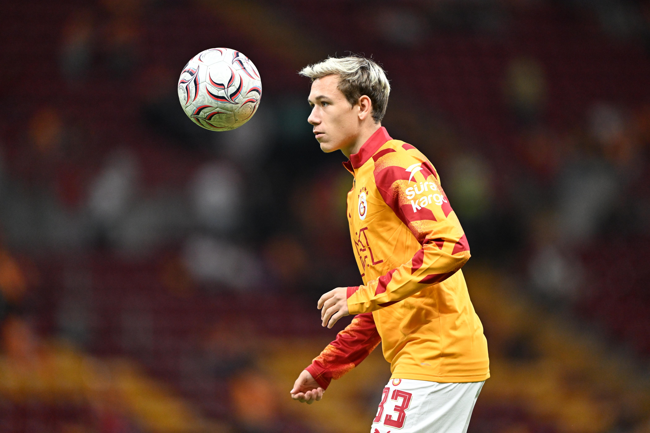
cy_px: 216
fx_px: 7222
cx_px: 325
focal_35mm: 400
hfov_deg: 5.2
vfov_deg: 3.4
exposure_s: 1/2000
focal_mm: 400
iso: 3200
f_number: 2.8
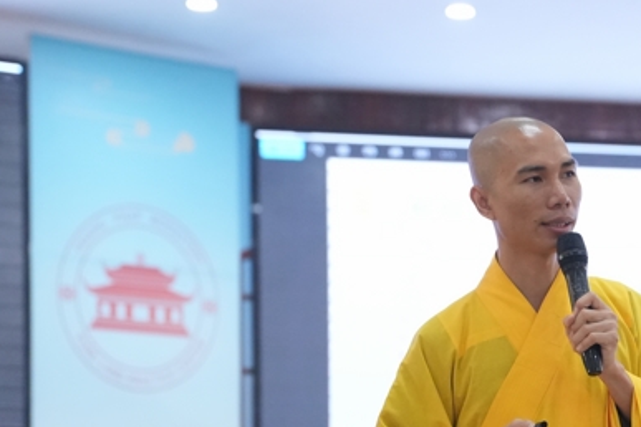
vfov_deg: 7.8
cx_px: 660
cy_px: 455
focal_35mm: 174
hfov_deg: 11.7
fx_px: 3098
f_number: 3.2
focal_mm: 69
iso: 5000
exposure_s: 1/320
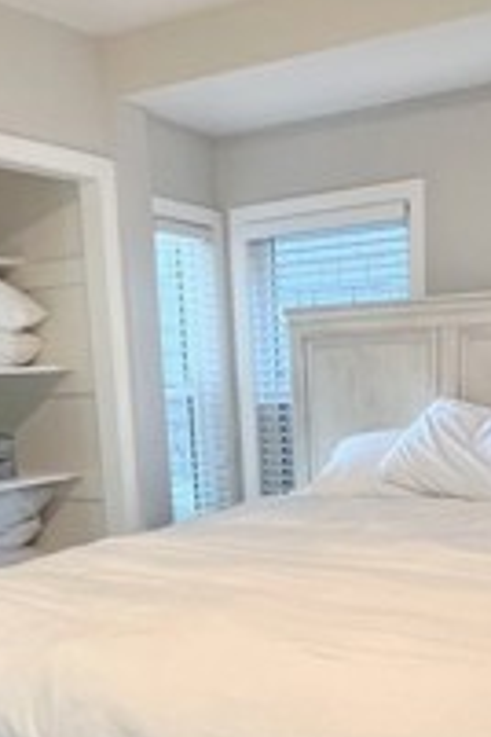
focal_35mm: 43
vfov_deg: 43.5
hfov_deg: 31.1
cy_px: 579
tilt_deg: -13.0
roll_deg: +2.4
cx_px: 293
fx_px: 880
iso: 160
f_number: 1.8
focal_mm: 1.57
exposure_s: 1/60
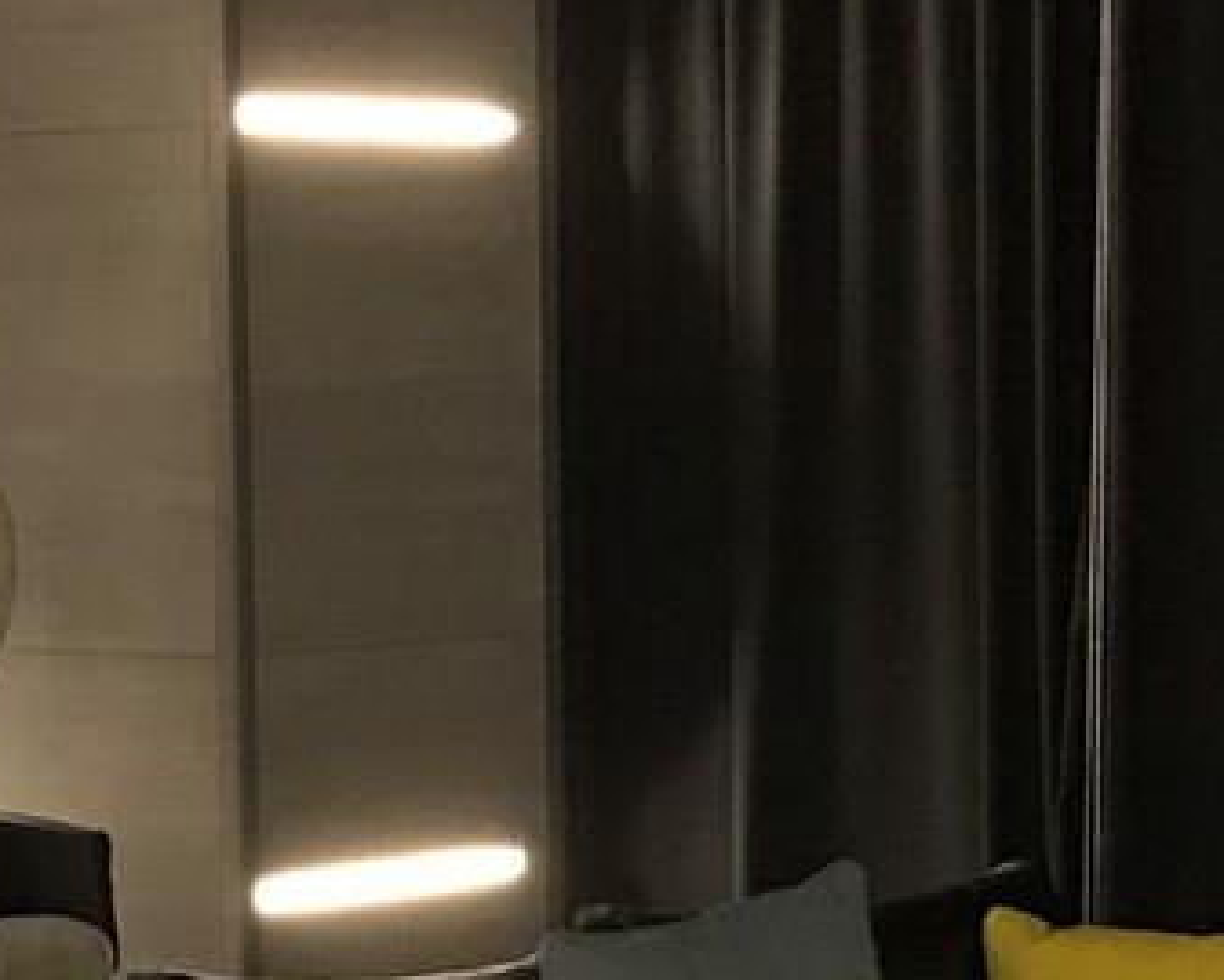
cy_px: 980
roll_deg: +1.0
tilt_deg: -7.8
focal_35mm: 130
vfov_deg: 11.8
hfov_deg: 14.8
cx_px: 477
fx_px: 4711
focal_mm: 3.99
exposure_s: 1/4
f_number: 1.8
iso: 100
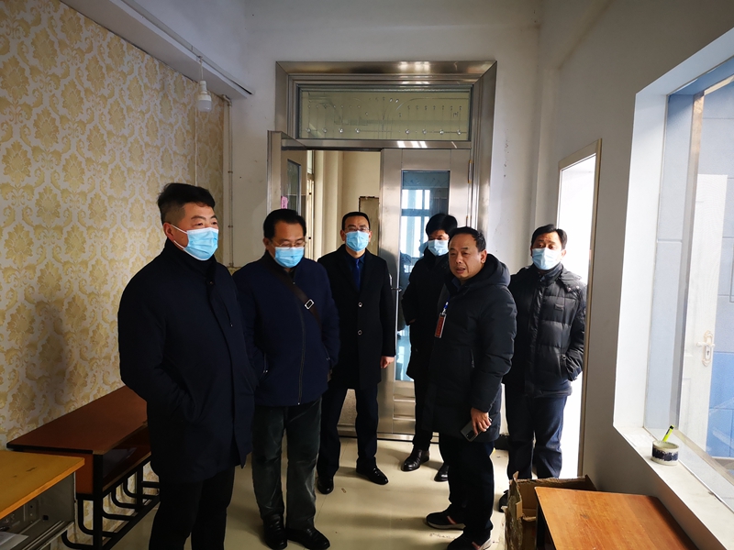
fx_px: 573
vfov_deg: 51.4
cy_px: 275
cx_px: 367
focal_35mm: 27
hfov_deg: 65.3
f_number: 1.8
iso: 500
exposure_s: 1/20
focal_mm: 3.95
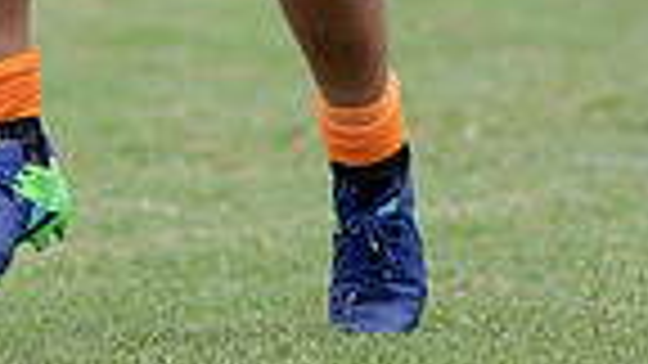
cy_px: -488
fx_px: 21736
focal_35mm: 1265
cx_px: 194
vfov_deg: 1.0
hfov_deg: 1.7
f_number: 2.8
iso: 400
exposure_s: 1/3200
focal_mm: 300
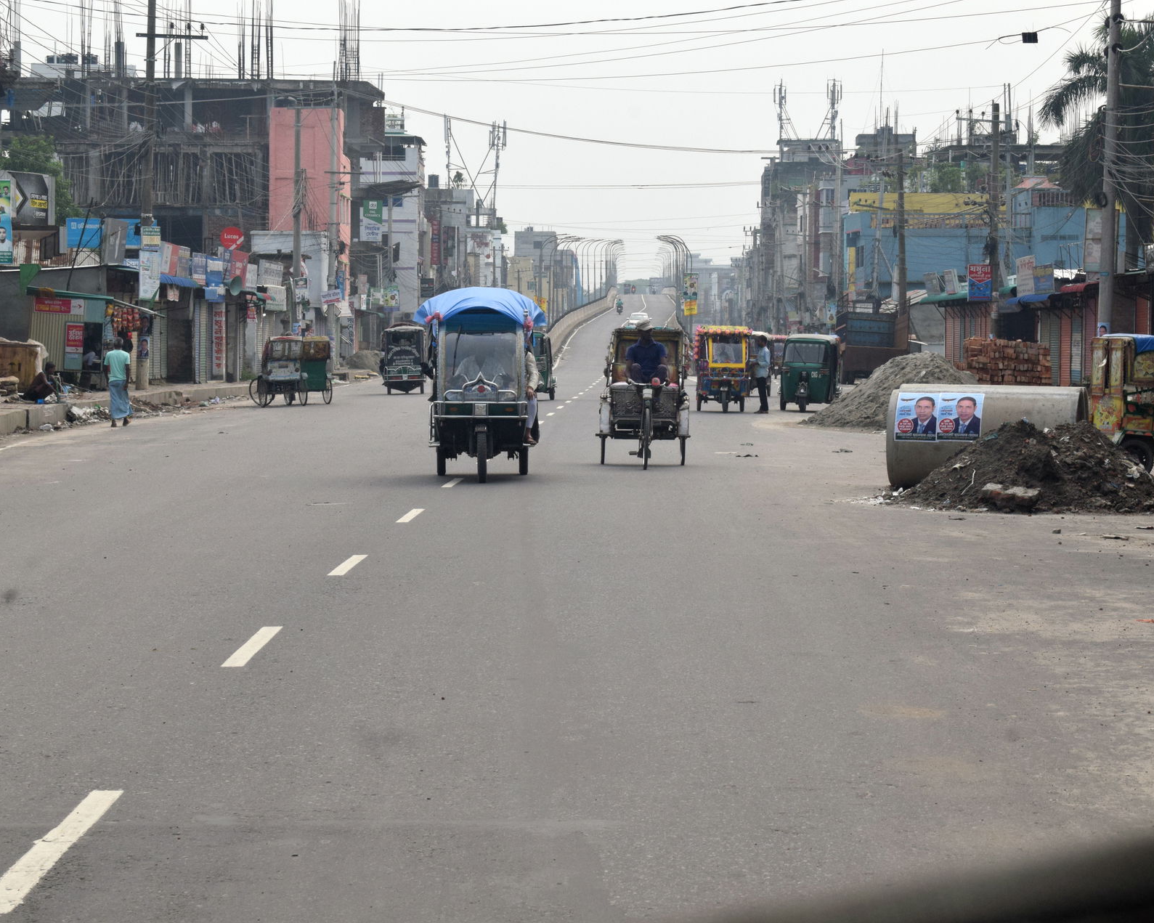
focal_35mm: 94
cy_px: 464
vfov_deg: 16.4
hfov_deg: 20.5
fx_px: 3195
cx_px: 580
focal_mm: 55
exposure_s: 1/800
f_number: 14
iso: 800
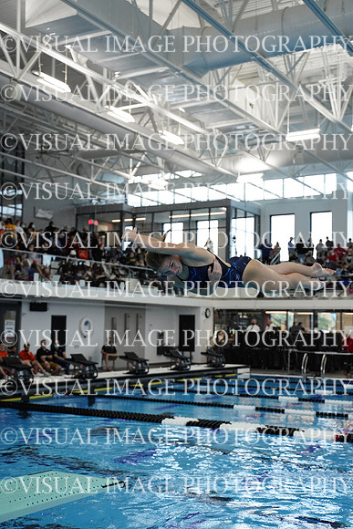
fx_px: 720
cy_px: 264
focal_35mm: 49
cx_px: 176
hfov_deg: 27.5
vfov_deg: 40.3
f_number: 3.2
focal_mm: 49
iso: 4000
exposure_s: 1/1250
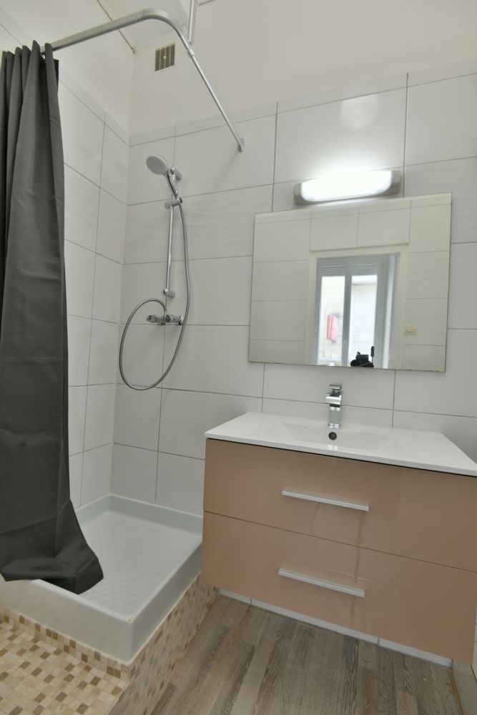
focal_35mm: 16
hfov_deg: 73.8
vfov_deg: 96.7
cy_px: 358
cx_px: 238
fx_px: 318
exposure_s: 1/13
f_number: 7.1
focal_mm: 16
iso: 400
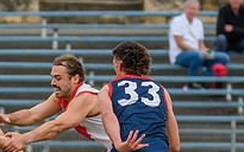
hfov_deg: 1.3
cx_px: 21
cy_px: 142
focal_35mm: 1585
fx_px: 10537
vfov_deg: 0.8
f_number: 5.6
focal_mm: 260
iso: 900
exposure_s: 1/2000
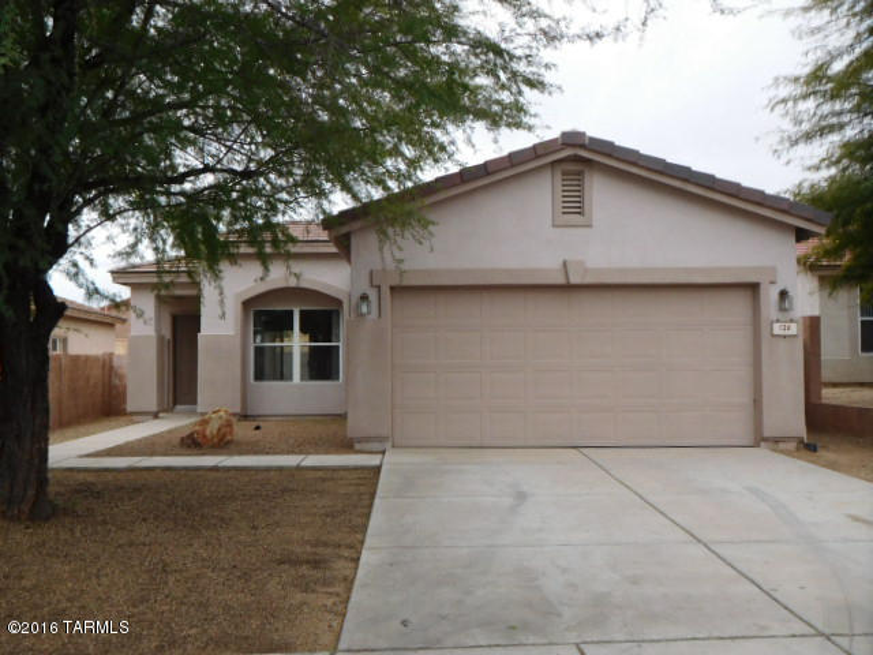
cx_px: 436
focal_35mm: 35
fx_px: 883
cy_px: 328
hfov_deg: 52.6
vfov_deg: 40.7
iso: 125
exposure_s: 1/200
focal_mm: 6.2
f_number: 3.8
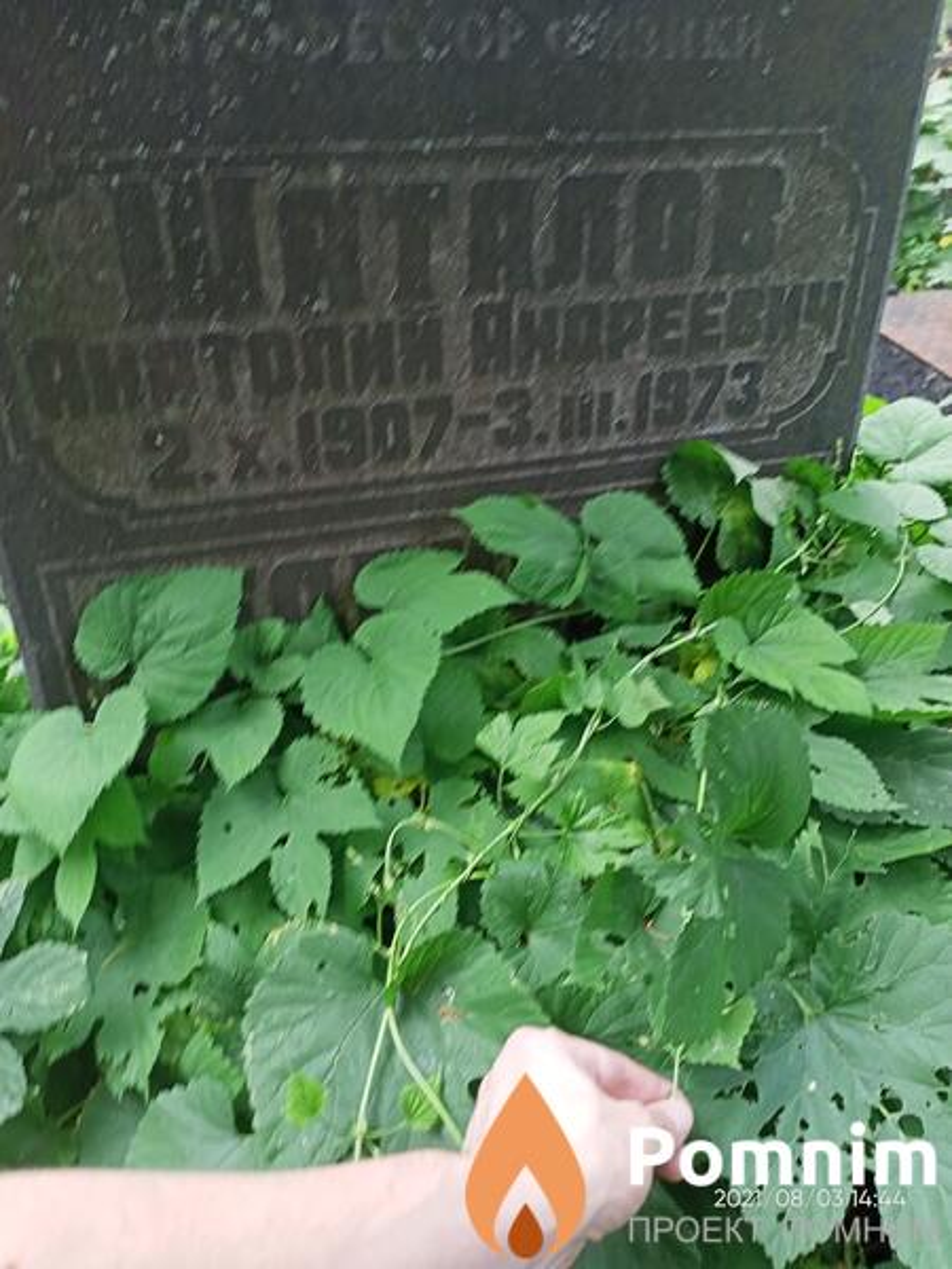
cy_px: 634
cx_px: 476
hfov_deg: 49.7
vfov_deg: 63.4
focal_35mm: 28
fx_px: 1027
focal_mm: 4.05
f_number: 1.8
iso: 116
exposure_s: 1/50
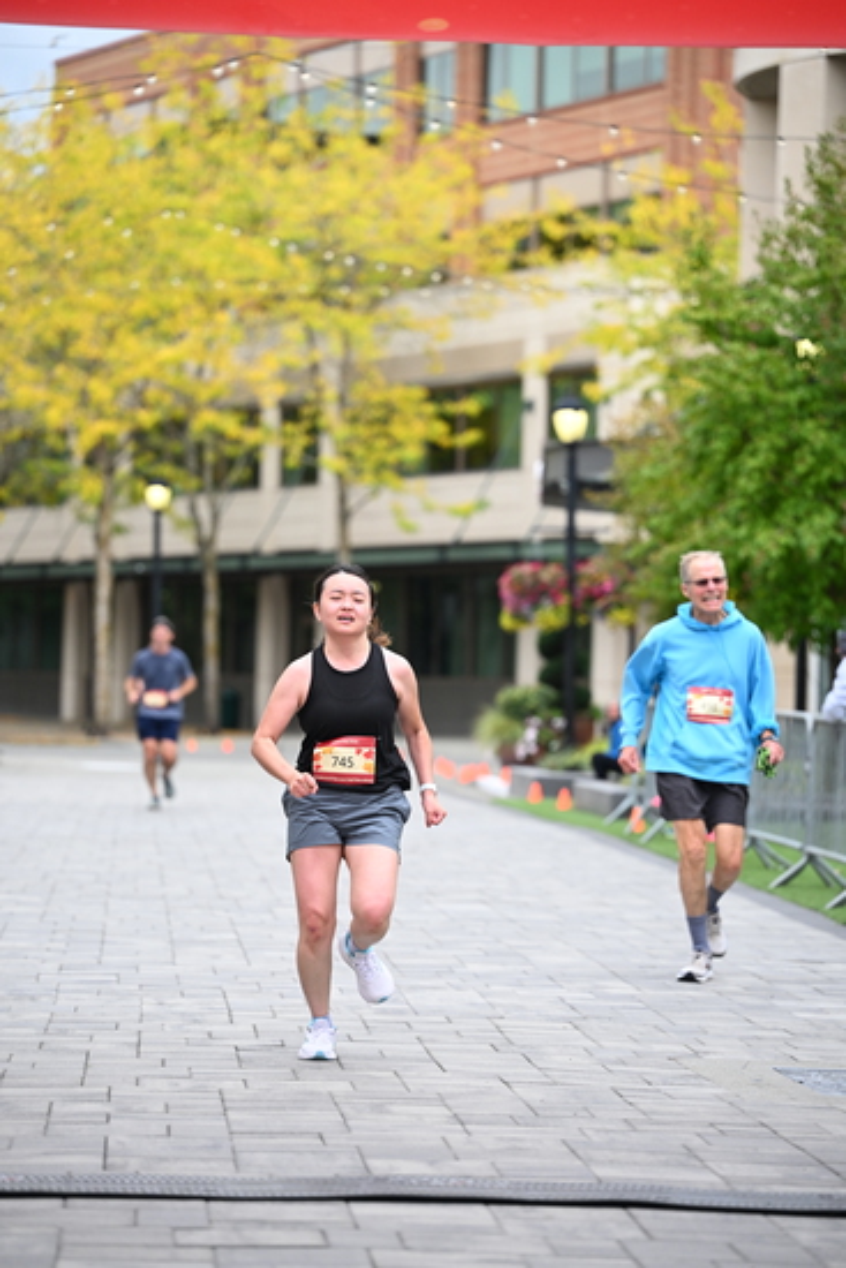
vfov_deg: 16.4
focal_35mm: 125
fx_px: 4403
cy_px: 634
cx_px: 423
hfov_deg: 11.0
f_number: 2.8
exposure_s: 1/2000
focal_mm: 125
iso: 640
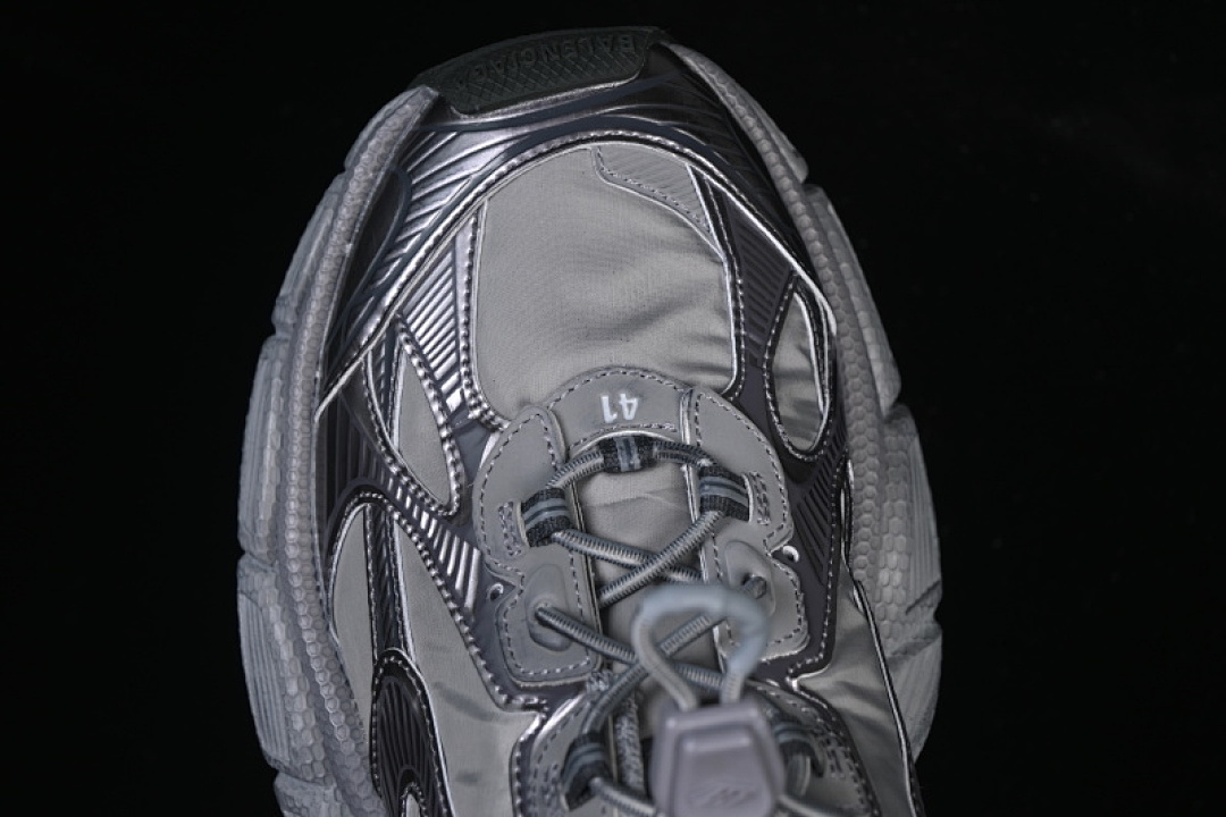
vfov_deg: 18.2
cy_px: 408
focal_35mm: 75
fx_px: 2554
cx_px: 613
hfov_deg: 27.0
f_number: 6.3
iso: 160
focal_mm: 50
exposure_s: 1/60
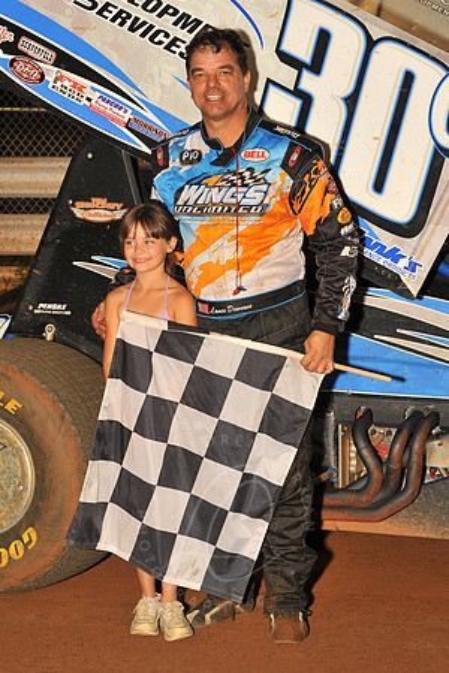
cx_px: 224
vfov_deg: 28.8
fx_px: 1309
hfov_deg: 19.5
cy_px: 336
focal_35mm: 70
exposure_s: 1/320
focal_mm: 70
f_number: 8
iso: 500
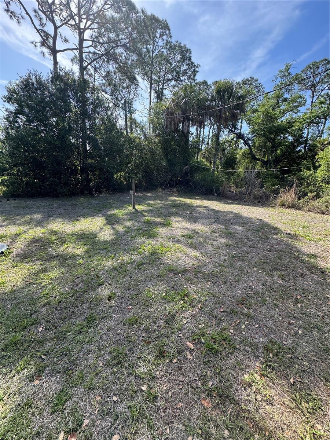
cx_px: 165
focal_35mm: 14
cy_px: 220
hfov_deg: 85.7
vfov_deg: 102.1
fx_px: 178
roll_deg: -1.0
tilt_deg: -13.2
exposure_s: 1/544
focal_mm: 2.22
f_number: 2.2
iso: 40
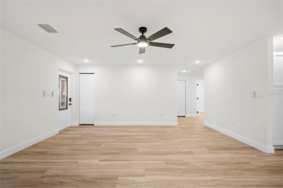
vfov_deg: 73.7
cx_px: 142
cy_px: 94
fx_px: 126
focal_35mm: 16
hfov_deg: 96.8
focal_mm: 16
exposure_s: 1/20
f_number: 4
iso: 400
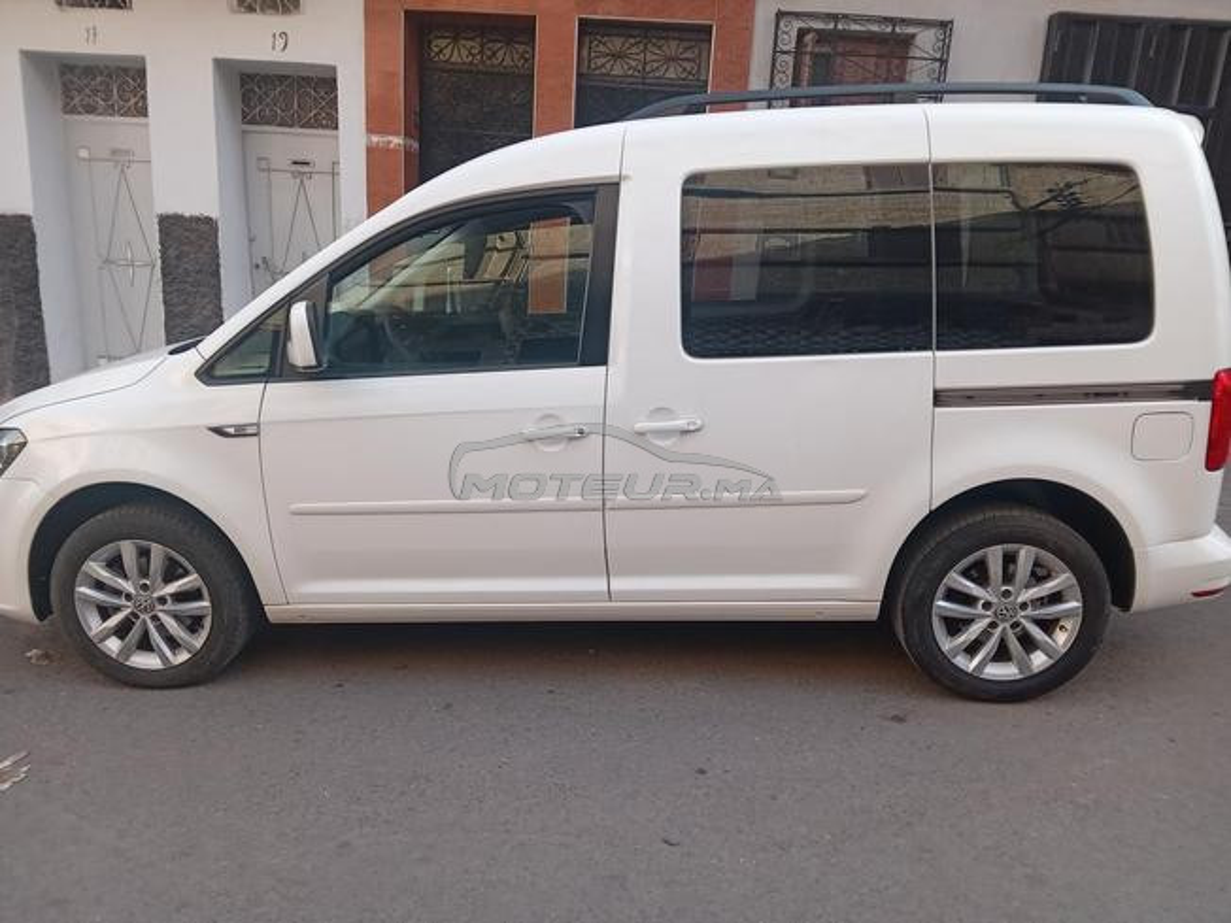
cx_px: 616
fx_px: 889
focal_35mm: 25
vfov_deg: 54.9
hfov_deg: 69.4
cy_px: 462
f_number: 2.8
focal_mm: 3.38
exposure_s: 1/250
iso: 125
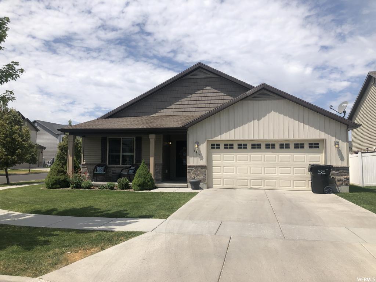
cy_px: 141
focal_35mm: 28
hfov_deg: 63.4
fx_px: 304
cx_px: 188
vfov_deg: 49.7
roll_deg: +1.0
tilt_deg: +2.3
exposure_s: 1/3690
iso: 20
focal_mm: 4
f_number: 1.8
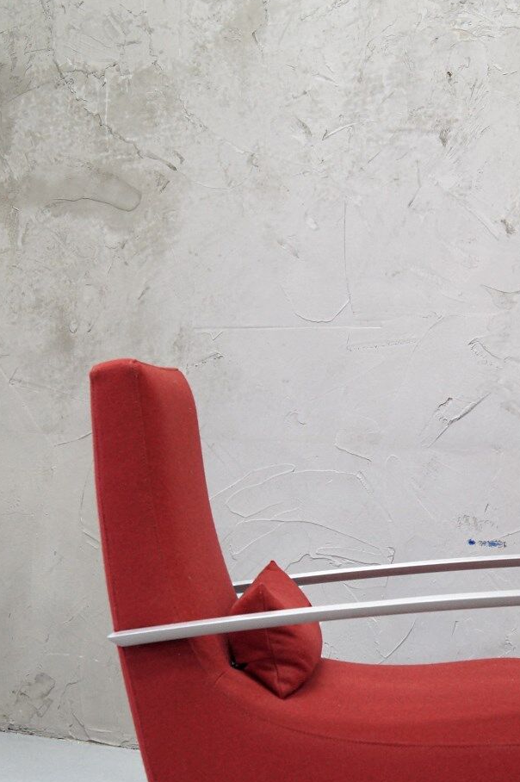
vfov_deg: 29.0
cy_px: 548
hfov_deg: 19.7
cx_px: 331
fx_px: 1497
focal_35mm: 69
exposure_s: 1/8
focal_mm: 26
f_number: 6.3
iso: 400
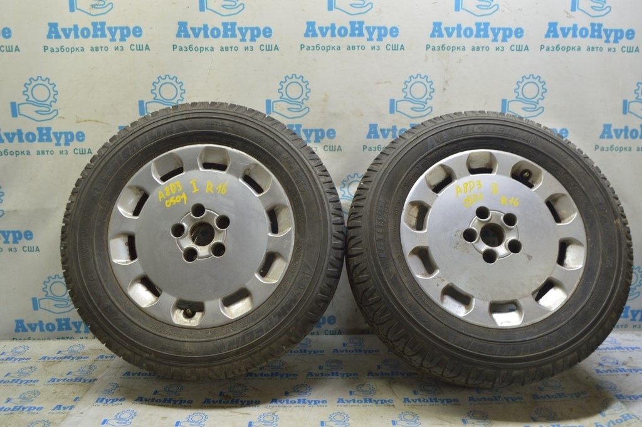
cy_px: 214
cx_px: 321
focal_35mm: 30
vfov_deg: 43.5
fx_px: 535
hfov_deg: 62.0
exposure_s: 1/20
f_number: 5.6
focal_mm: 20
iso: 400
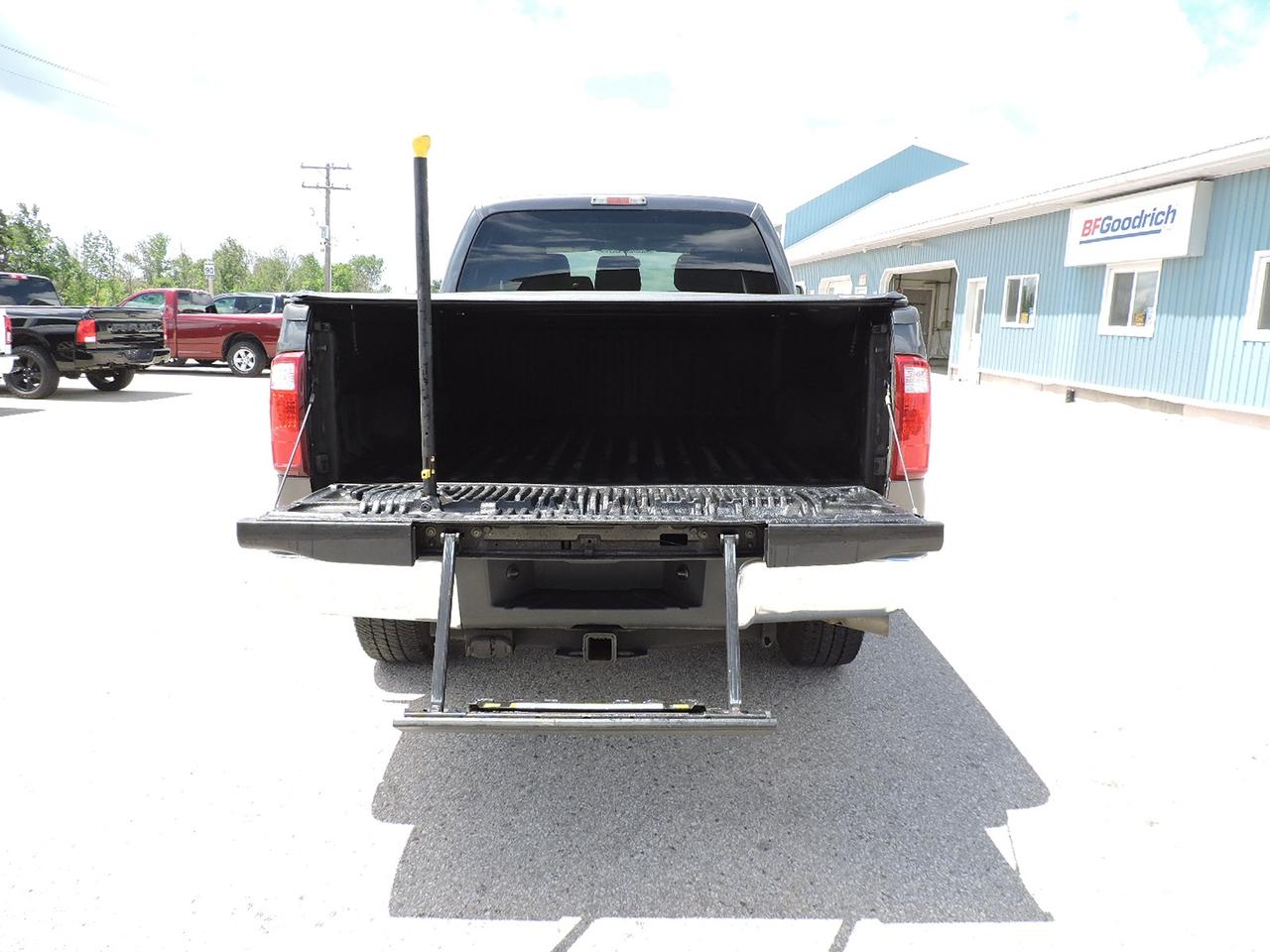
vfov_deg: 56.8
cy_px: 476
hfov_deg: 71.6
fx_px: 881
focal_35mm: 24
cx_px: 635
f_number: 3
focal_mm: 4.3
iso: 100
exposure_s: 1/400
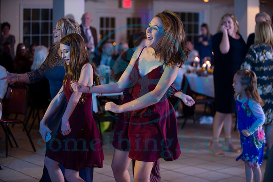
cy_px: 91
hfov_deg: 25.4
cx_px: 136
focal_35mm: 80
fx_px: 607
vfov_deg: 17.1
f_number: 2.8
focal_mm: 80
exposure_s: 1/160
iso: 1600
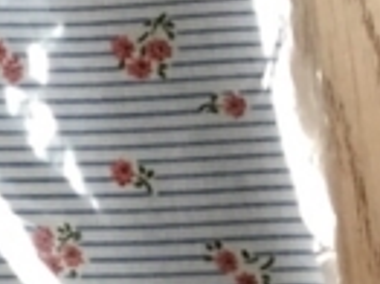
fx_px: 1941
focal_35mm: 177
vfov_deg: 8.4
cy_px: 52
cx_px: -722
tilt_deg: -75.5
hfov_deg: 9.2
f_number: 2.2
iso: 100
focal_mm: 4.15
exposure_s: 1/15
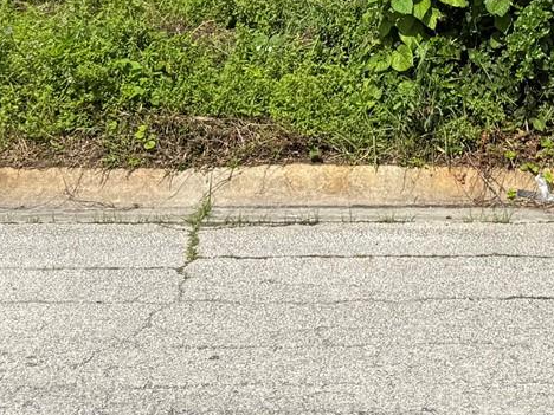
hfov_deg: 23.5
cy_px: -286
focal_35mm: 82
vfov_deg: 15.8
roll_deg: -0.6
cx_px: 444
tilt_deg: +4.7
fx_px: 1312
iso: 80
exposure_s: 1/4608
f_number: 1.78
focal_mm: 6.76
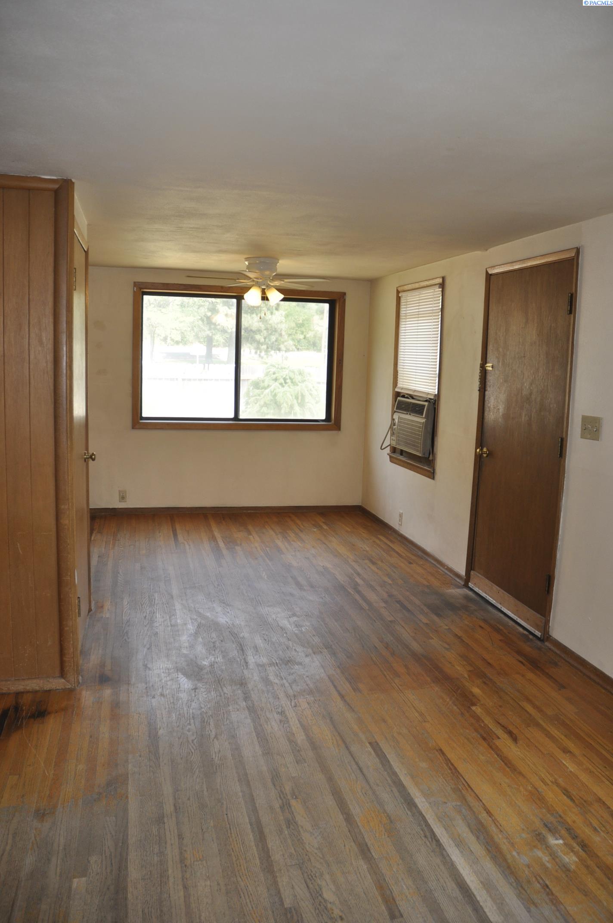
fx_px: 691
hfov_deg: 47.8
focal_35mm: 27
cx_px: 306
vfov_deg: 67.4
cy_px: 462
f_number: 3.5
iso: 320
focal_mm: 18
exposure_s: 1/200
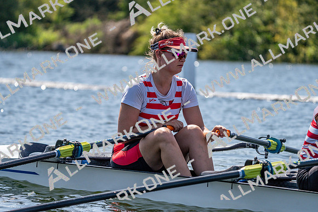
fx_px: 2032
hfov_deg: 8.9
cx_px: 159
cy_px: 106
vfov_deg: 6.0
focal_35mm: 230
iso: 320
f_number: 5.6
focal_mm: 230
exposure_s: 1/2000
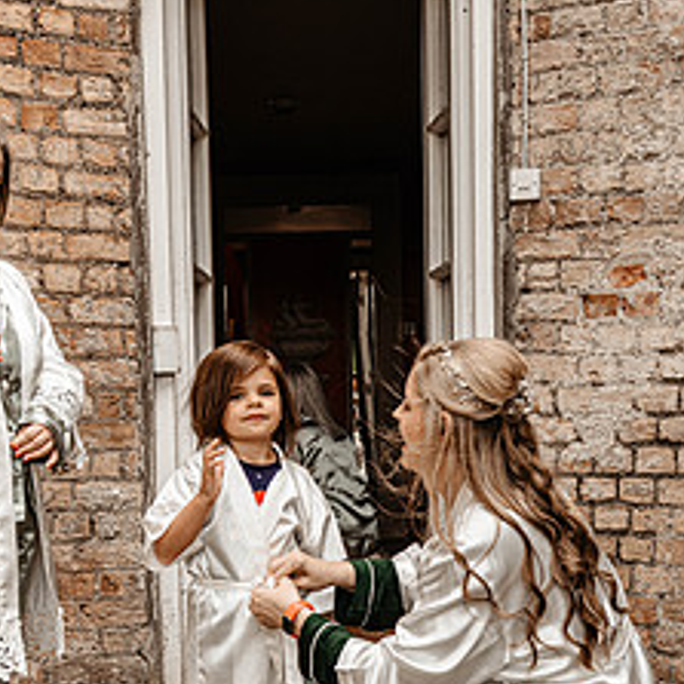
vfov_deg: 28.0
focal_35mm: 60
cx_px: 368
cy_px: 543
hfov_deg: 28.6
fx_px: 1341
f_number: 5
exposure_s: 1/200
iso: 100
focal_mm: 35
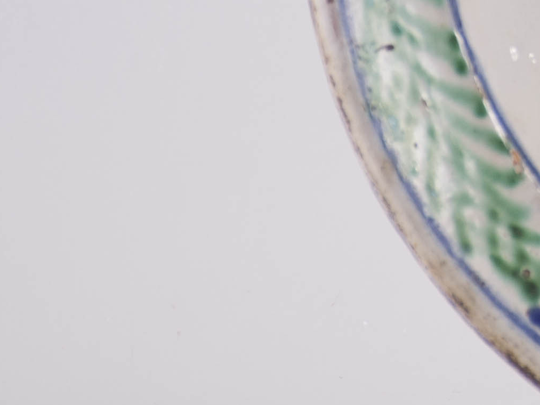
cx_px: 949
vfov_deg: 2.4
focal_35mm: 630
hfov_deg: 3.1
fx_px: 9829
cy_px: -218
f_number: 6.3
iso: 100
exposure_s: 1/160
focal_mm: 90
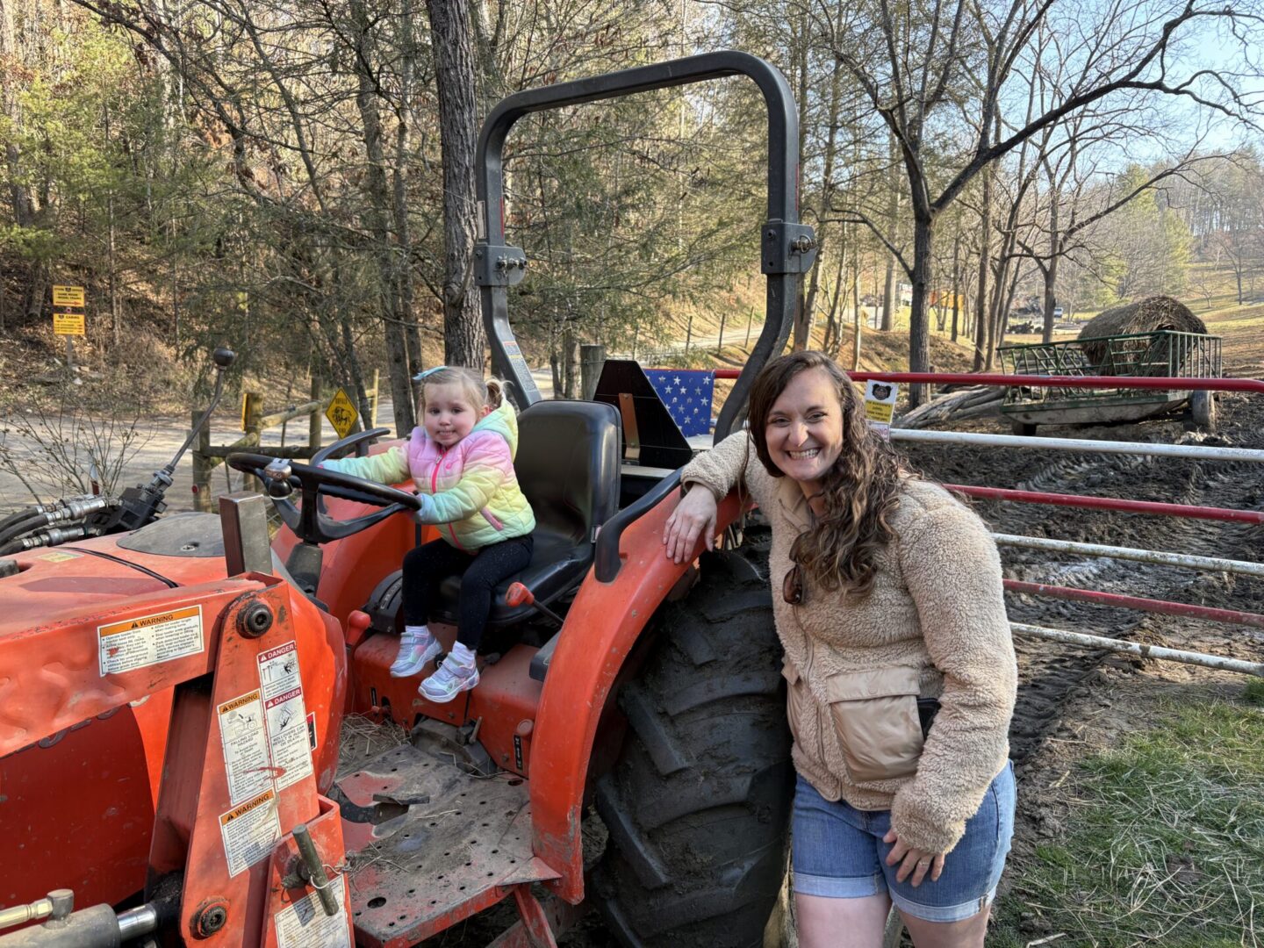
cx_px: 632
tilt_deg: -6.9
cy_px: 474
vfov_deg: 53.1
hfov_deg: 67.3
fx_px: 949
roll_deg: -0.4
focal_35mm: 26
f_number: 1.6
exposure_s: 1/167
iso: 40
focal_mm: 5.96
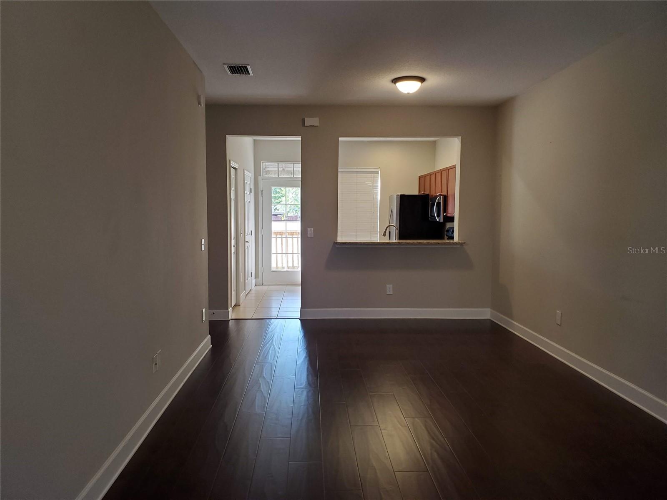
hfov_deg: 67.3
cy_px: 250
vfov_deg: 53.1
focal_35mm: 26
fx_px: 501
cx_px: 334
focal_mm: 4.3
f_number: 2.4
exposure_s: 1/59
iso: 160
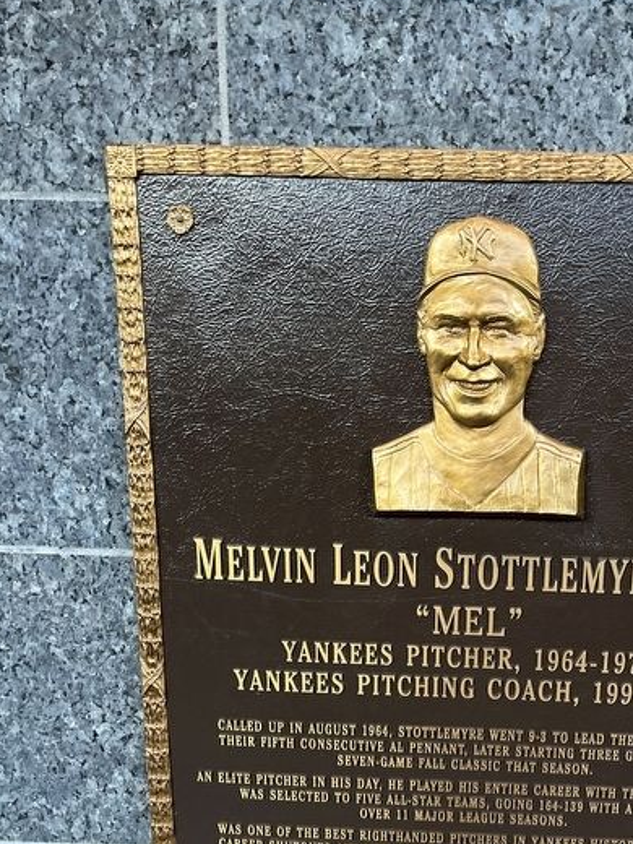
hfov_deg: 35.4
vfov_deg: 45.6
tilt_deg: -11.1
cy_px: 602
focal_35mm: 40
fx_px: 975
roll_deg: -1.5
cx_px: 454
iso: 80
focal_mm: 5.1
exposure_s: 1/120
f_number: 1.6
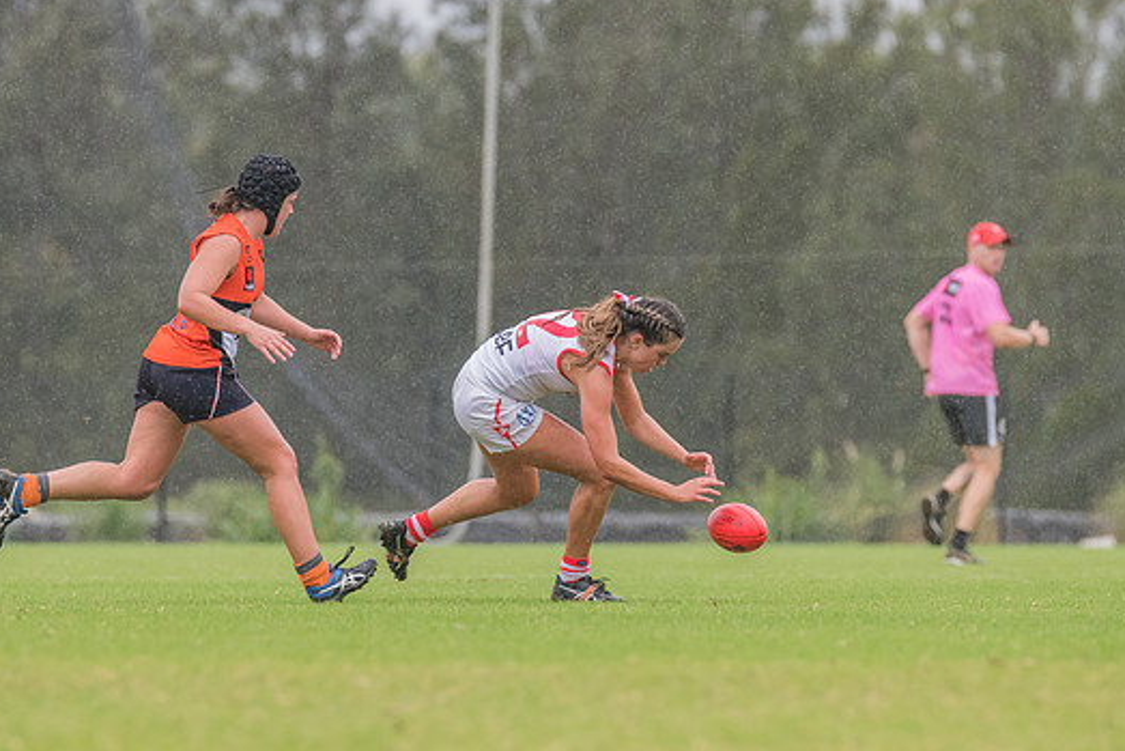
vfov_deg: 2.5
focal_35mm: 546
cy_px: 401
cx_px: 476
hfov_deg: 3.8
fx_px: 17066
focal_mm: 300
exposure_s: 1/2000
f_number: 4.5
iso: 800
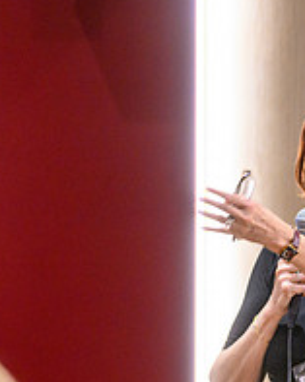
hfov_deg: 4.8
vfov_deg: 6.0
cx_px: 332
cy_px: 331
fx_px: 3653
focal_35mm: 323
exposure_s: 1/125
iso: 2500
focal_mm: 116
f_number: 2.7
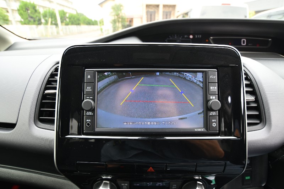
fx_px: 142
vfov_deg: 67.4
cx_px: 142
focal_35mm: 18
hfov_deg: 90.0
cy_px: 94
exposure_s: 1/250
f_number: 4.8
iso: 560
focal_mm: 12
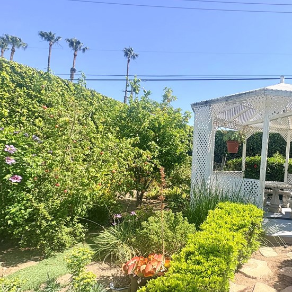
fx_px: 220
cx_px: 250
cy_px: 170
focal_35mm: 23
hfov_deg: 59.5
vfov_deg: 66.8
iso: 50
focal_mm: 2.22
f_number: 2.2
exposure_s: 1/968
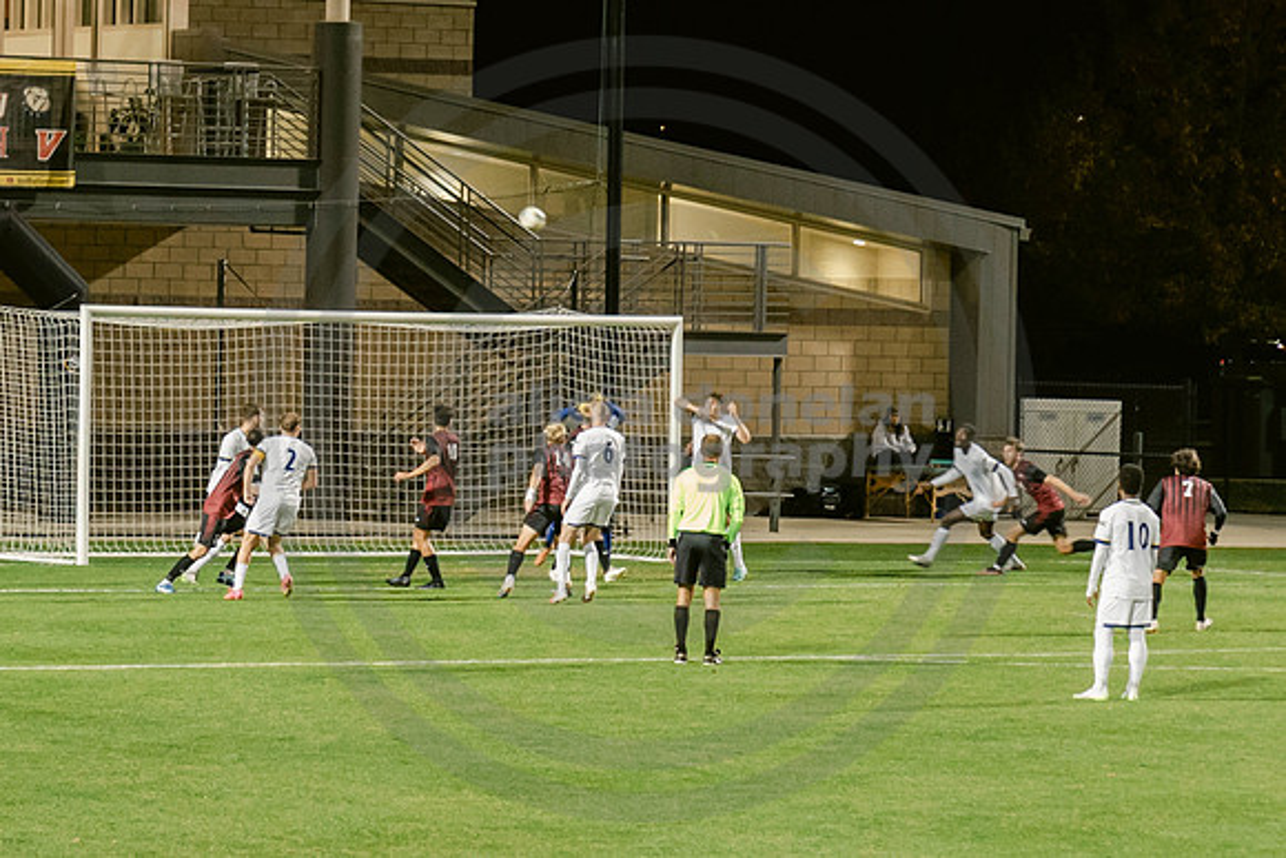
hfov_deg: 9.7
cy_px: 365
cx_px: -76
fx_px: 7503
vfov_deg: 6.5
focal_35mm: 210
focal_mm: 70
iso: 2000
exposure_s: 1/160
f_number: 4
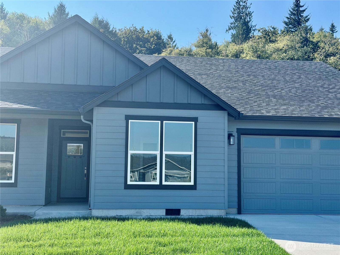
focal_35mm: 48
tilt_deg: +5.4
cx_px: 170
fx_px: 471
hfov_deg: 39.7
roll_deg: -0.1
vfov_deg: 30.3
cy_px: 128
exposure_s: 1/2208
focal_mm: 6.76
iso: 80
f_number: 1.78
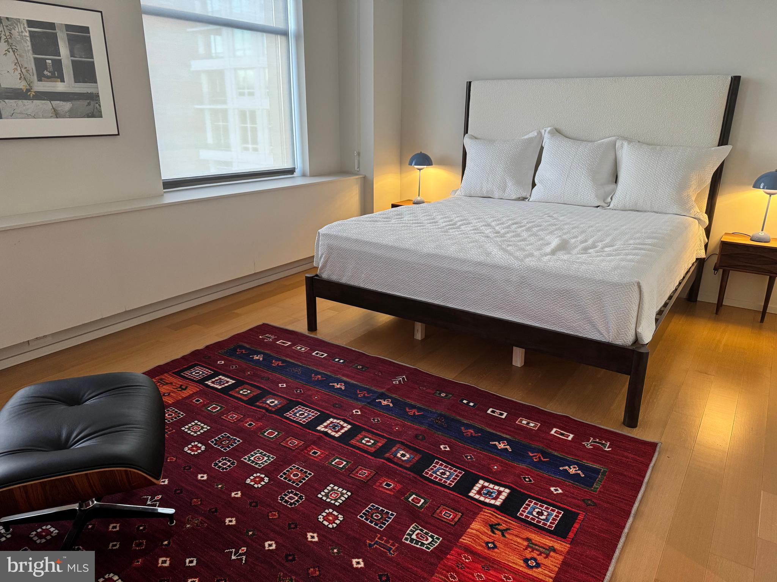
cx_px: 388
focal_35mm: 24
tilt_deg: -18.9
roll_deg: -0.3
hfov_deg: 71.6
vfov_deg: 56.8
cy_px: 291
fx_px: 539
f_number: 1.78
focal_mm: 6.76
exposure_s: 1/60
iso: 400
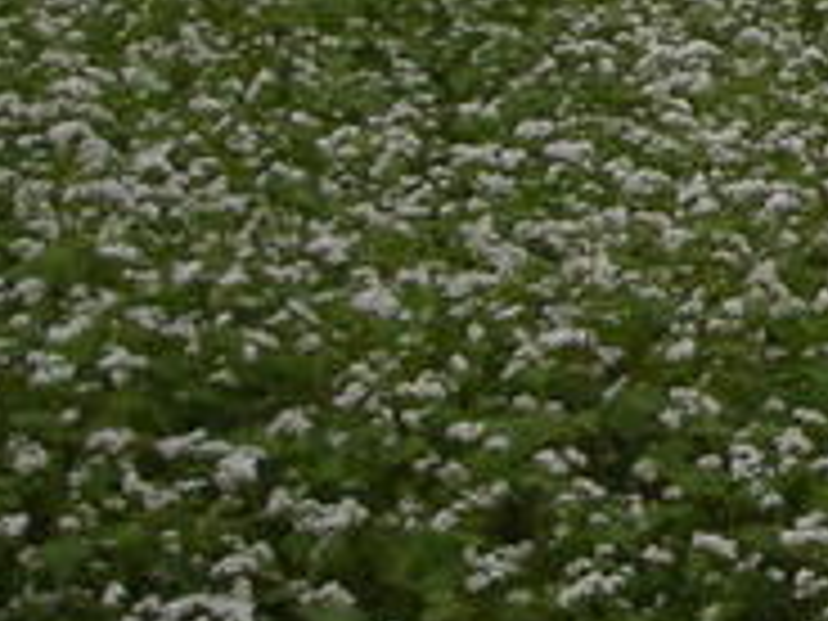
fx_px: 3708
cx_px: 1375
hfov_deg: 12.0
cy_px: -610
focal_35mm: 155
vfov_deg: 9.0
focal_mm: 5.7
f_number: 5.7
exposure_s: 1/316
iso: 64
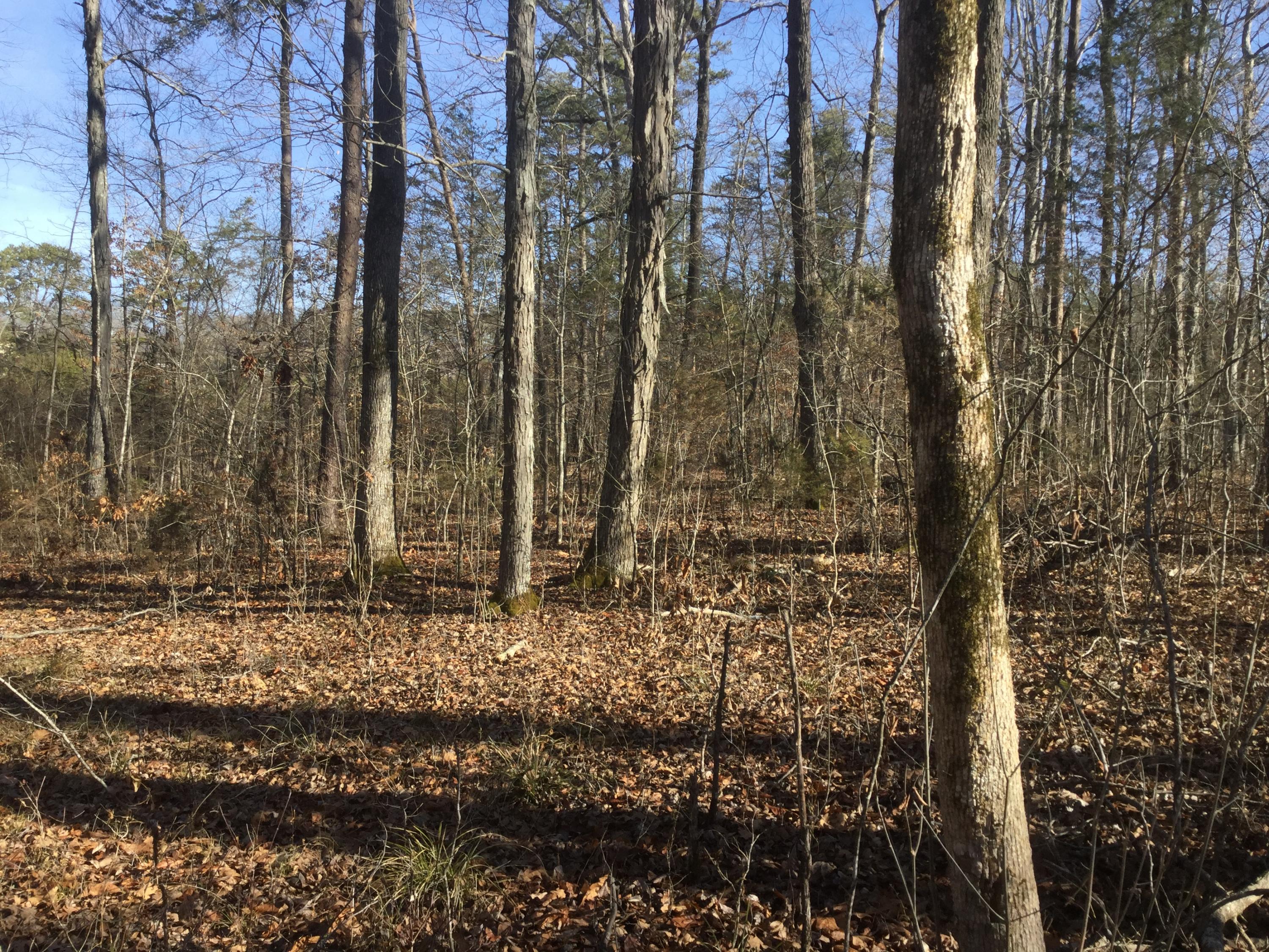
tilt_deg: +2.5
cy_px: 476
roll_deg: -1.5
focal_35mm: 31
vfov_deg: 45.4
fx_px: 1136
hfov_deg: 58.4
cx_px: 634
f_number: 2.4
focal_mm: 3.3
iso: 25
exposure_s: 1/473
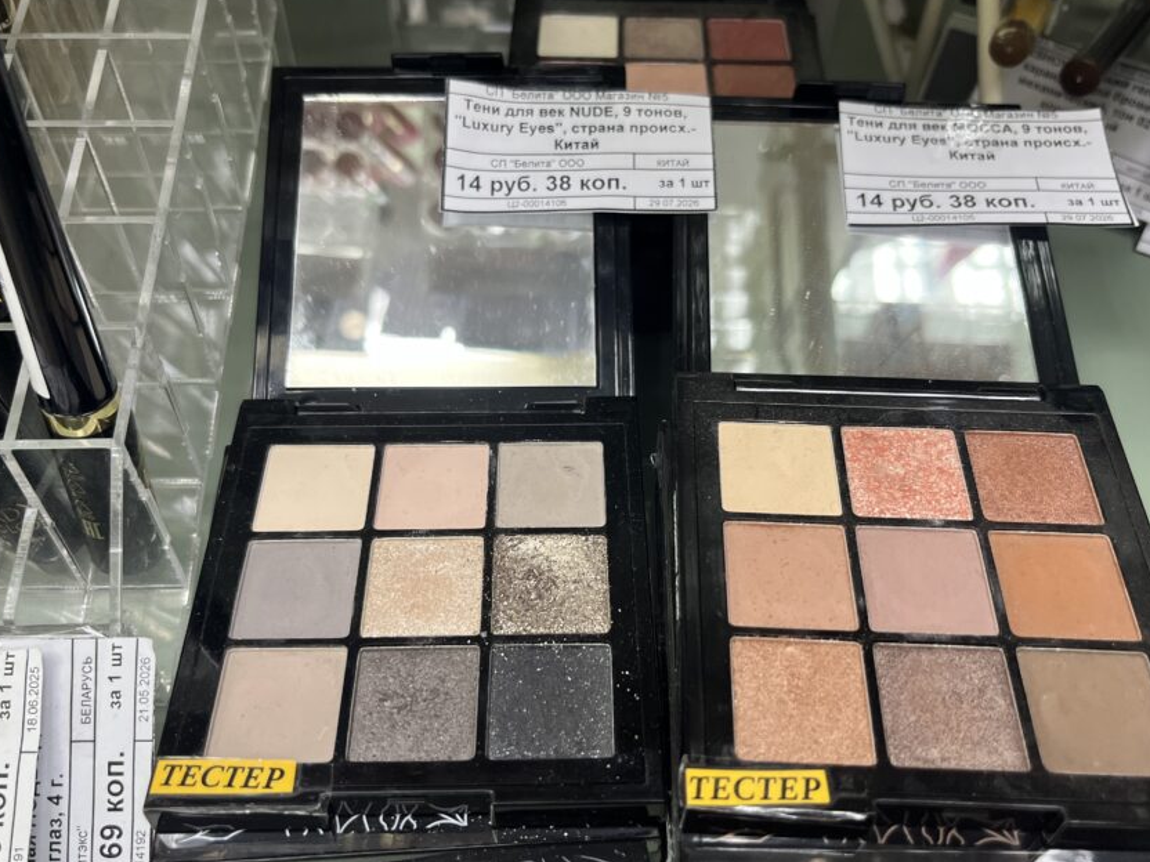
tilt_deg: -49.2
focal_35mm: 32
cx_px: 579
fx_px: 1063
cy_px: 424
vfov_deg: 44.2
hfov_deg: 56.8
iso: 100
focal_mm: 5.1
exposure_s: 1/100
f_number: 1.6
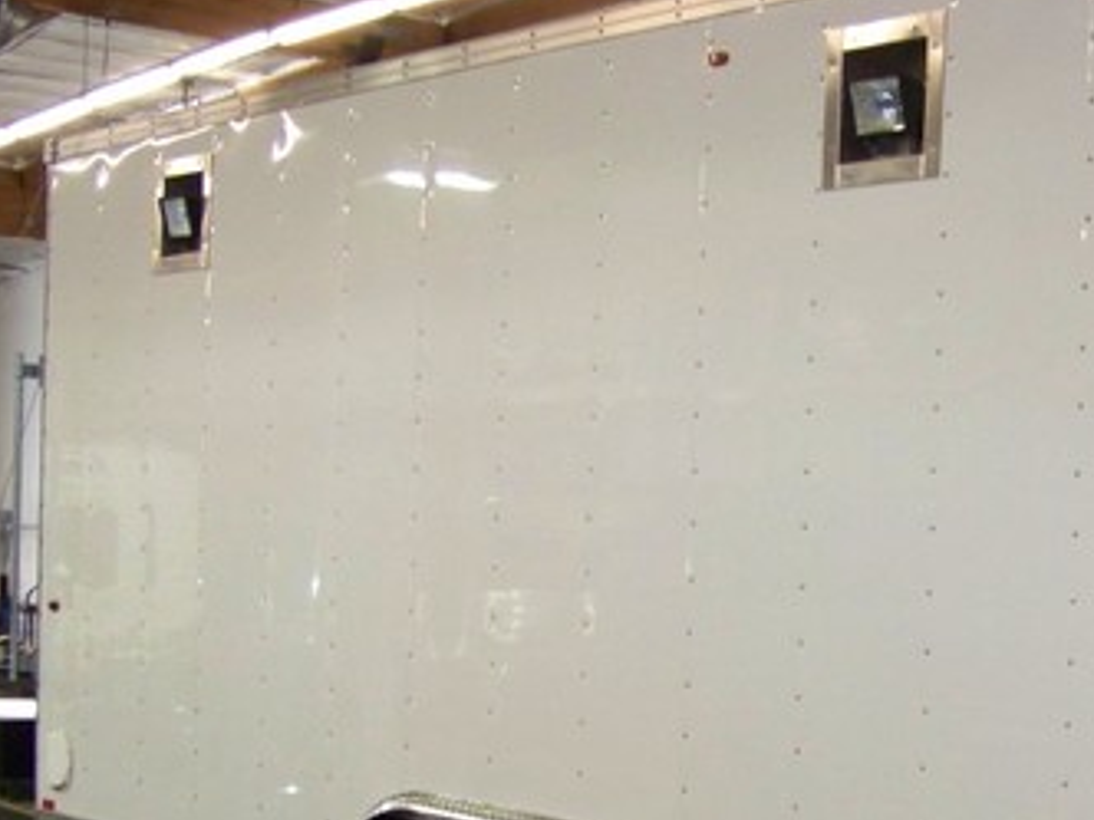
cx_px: 1008
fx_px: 2402
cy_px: 710
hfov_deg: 24.8
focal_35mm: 76
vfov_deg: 19.1
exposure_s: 1/30
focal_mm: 5.85
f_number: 2.8
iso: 200
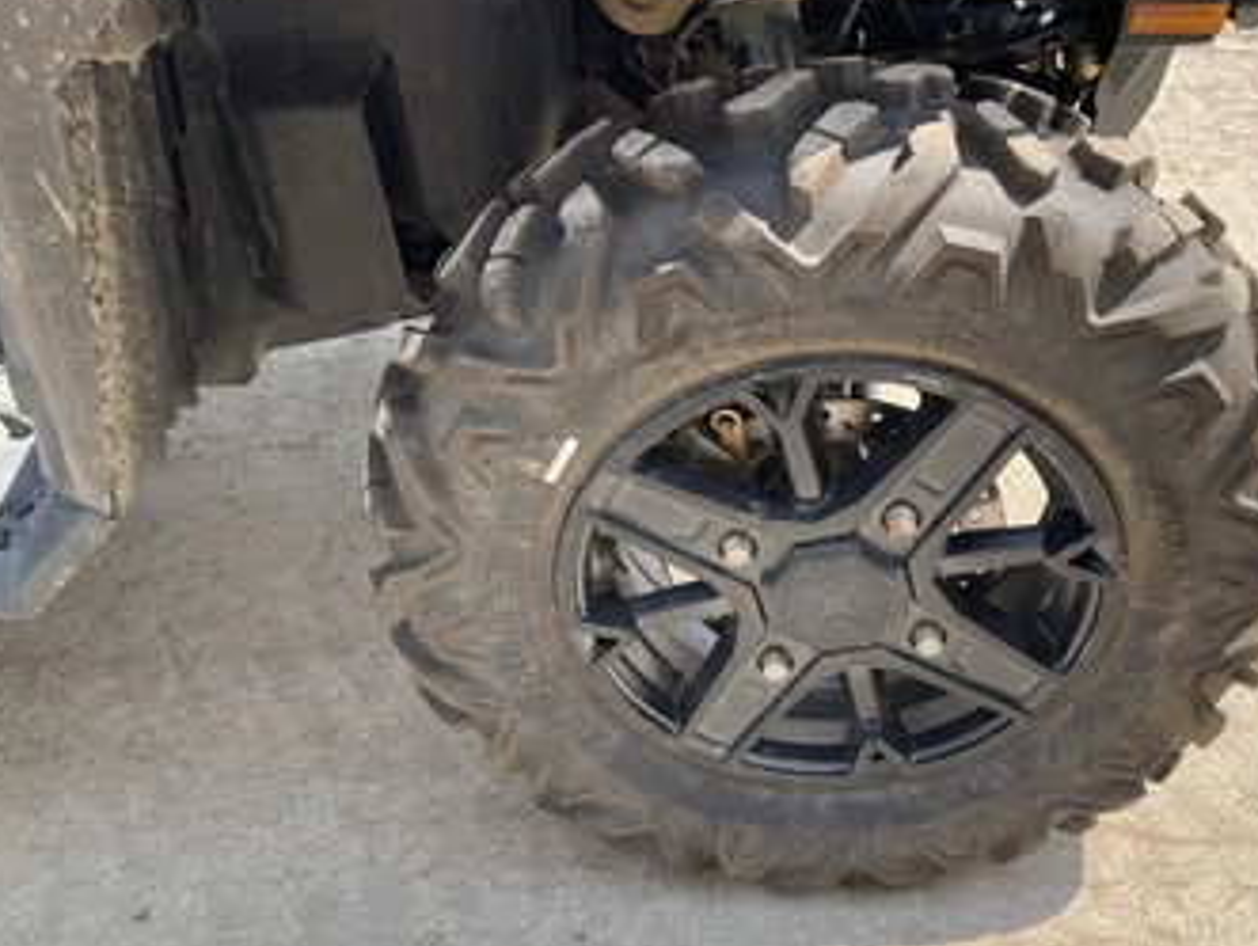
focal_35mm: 35
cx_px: 734
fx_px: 1273
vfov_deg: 40.7
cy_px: 513
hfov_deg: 52.3
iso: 25
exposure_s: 1/428
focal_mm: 3
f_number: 1.8
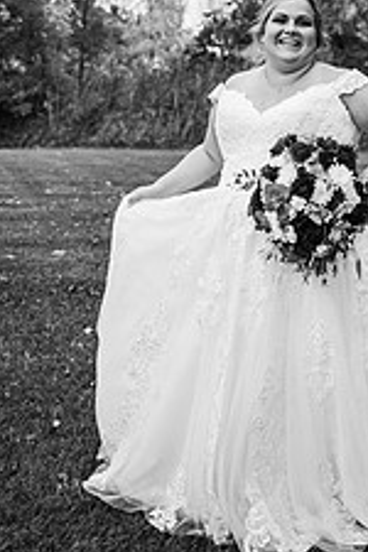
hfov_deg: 20.4
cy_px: 123
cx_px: 301
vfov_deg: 29.9
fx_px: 1012
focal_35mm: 66
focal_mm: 33
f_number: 3.2
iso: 200
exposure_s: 1/1000
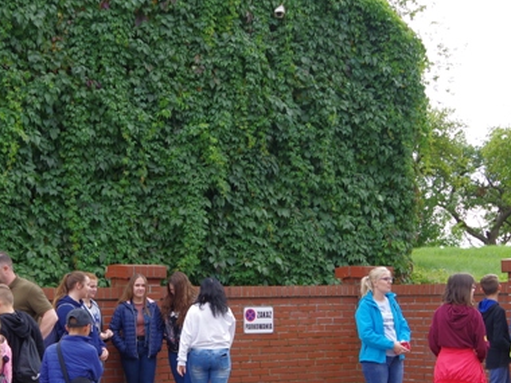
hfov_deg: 27.7
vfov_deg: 20.7
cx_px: 203
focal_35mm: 70
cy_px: 325
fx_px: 1033
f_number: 6.3
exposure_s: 1/125
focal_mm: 18
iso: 100
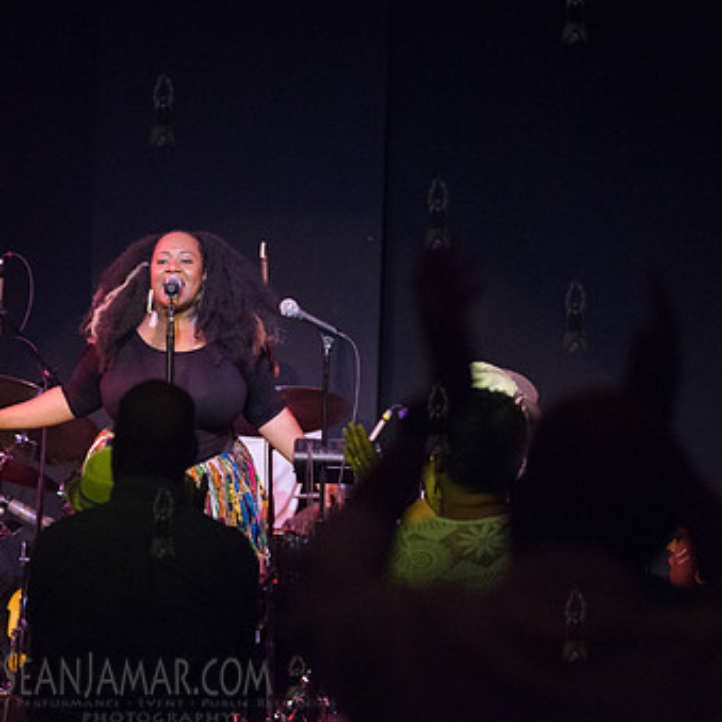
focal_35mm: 167
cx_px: 162
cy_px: 314
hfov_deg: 10.4
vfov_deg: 10.5
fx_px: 3941
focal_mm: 112
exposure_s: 1/320
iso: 4000
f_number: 2.8
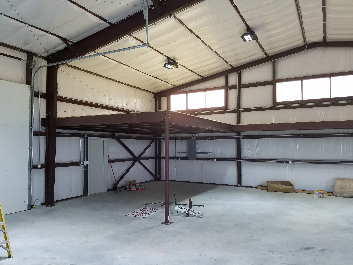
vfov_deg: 53.1
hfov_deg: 67.3
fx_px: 265
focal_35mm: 26
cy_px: 132
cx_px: 176
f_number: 1.7
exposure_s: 1/60
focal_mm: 4.2
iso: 50
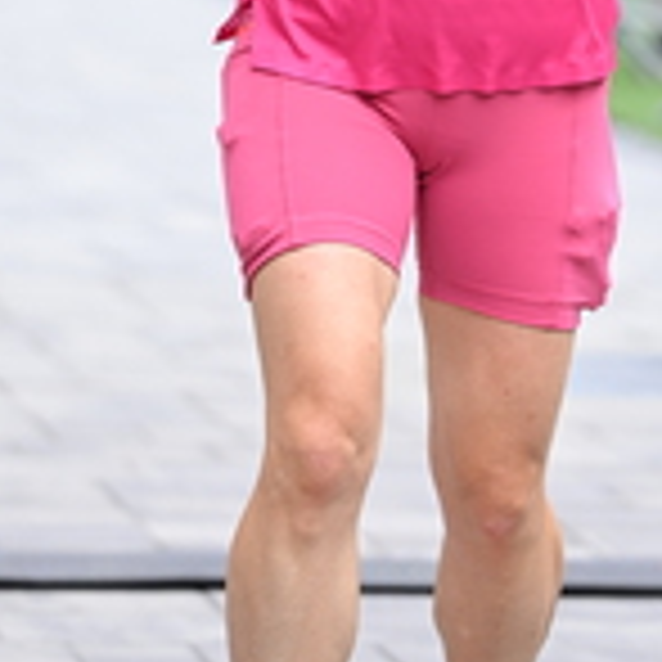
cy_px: -311
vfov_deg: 5.0
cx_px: 525
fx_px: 7551
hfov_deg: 5.0
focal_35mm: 349
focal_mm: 110
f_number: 2.8
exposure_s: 1/1600
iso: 640
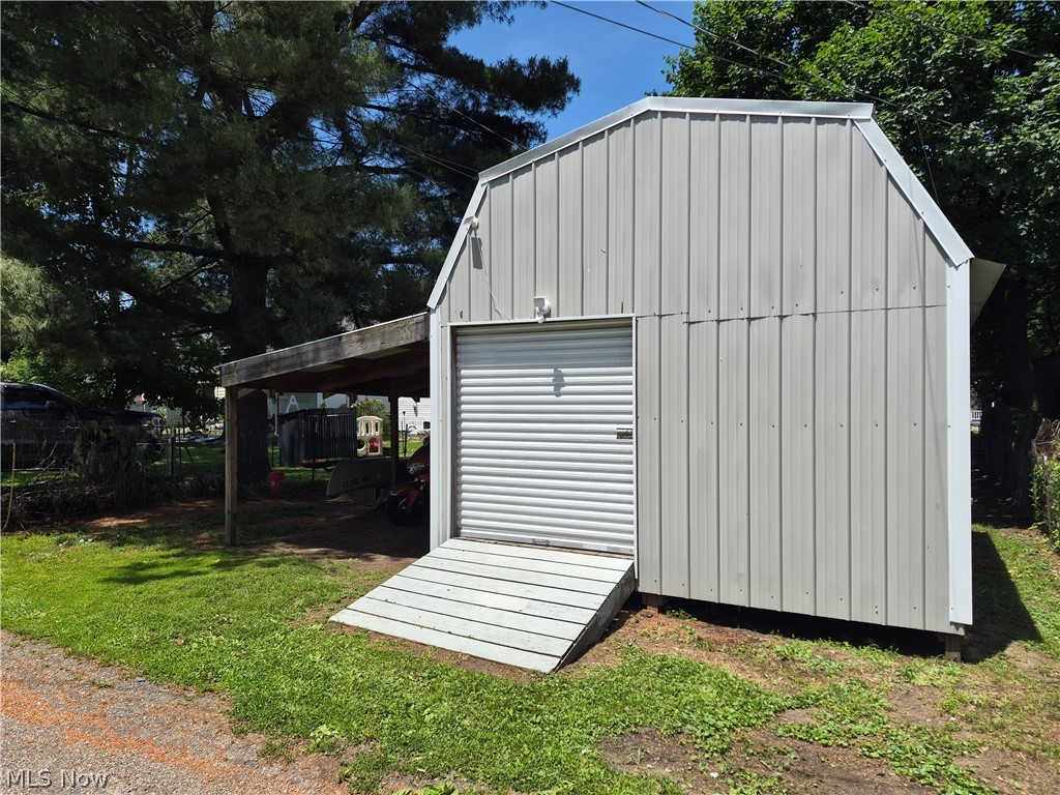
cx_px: 530
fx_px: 704
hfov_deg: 73.9
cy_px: 398
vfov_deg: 58.9
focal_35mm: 23
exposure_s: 1/4864
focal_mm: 5.4
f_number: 1.8
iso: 80
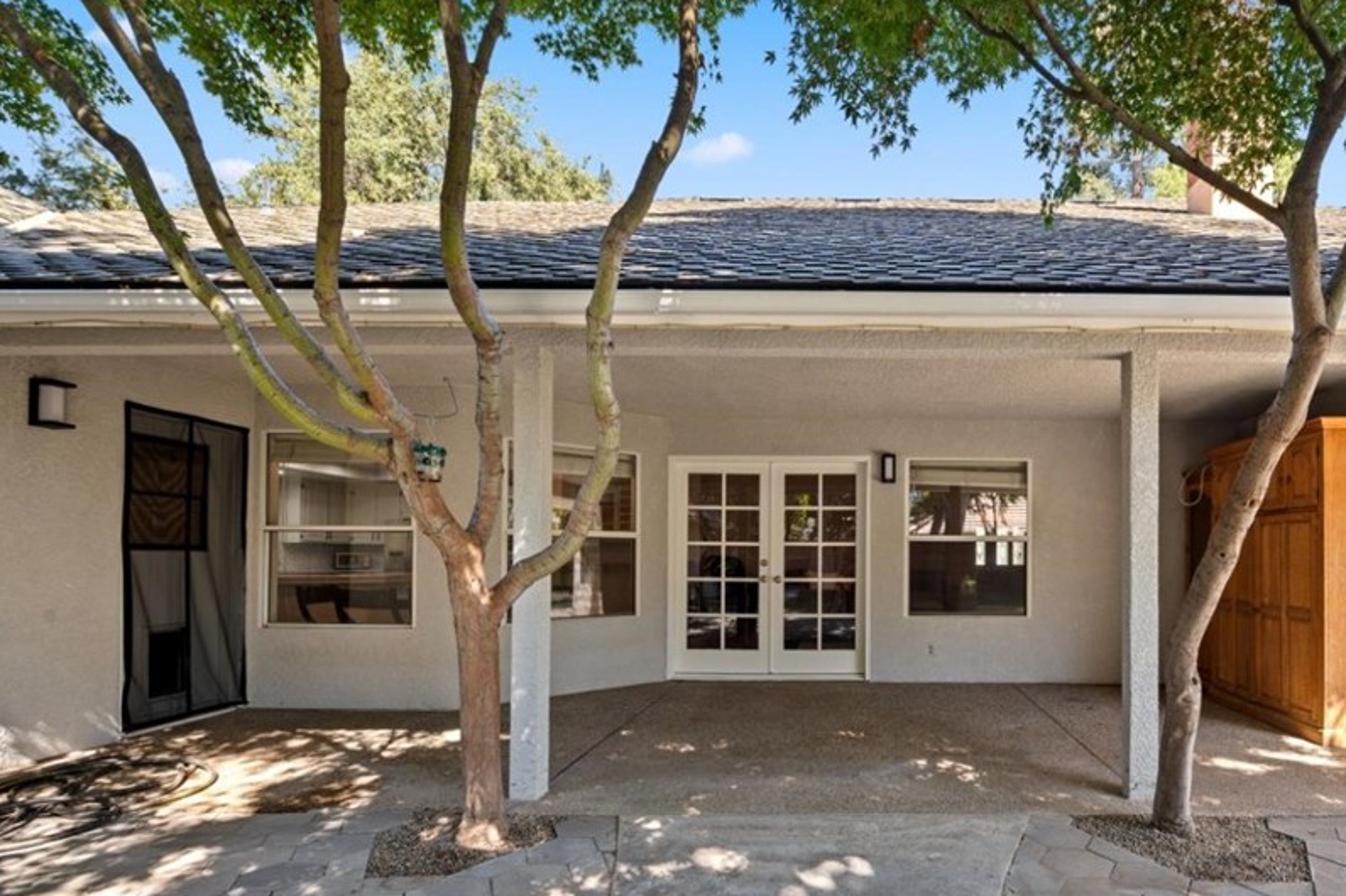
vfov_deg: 66.7
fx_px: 673
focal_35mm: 18
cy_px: 540
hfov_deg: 88.0
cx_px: 851
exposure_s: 1/13
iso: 250
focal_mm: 14
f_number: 9
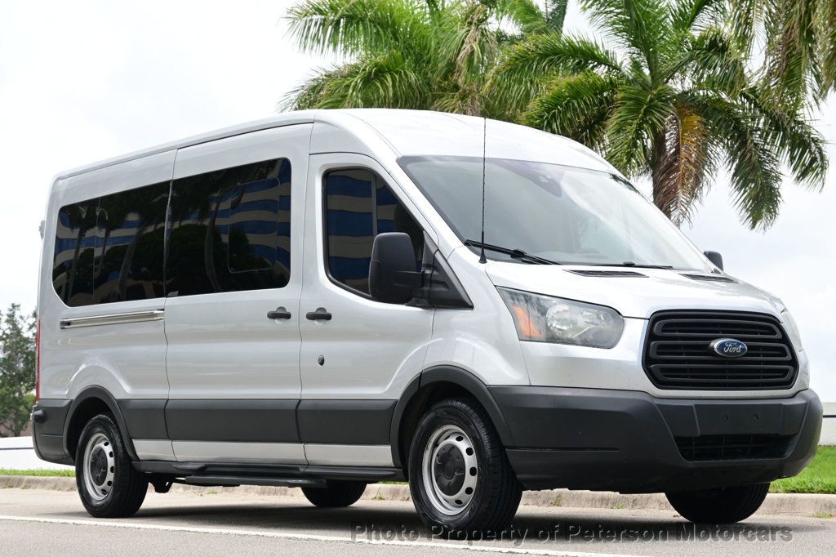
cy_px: 278
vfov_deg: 18.2
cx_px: 418
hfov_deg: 27.0
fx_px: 1741
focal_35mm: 75
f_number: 7.1
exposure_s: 1/200
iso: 100
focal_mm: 50
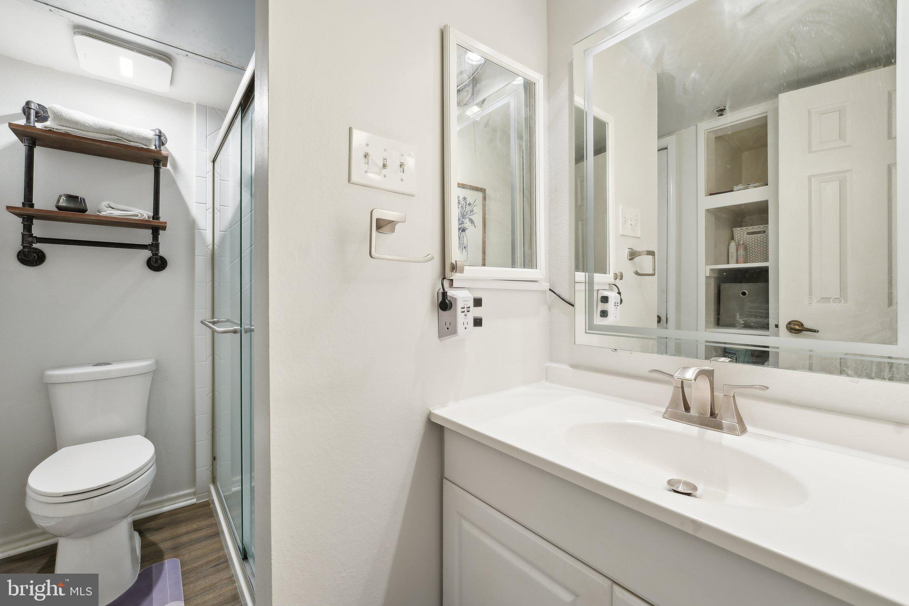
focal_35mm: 14
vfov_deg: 81.2
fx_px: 353
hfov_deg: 104.3
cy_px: 303
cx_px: 454
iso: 160
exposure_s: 1/10
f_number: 7.1
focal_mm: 14
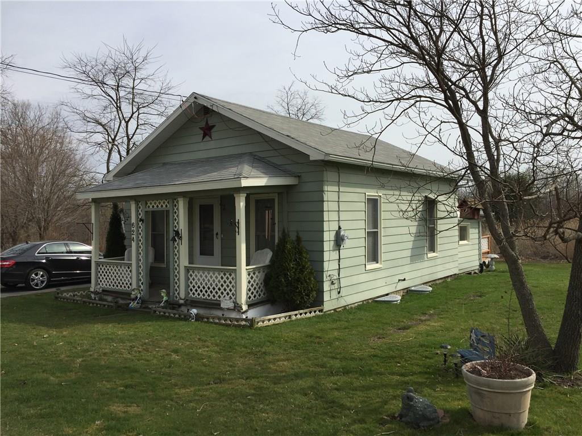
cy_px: 218
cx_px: 291
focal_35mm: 29
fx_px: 488
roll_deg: +1.5
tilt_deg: -0.7
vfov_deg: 48.2
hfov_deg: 61.7
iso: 32
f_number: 2.2
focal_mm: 4.15
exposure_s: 1/2639
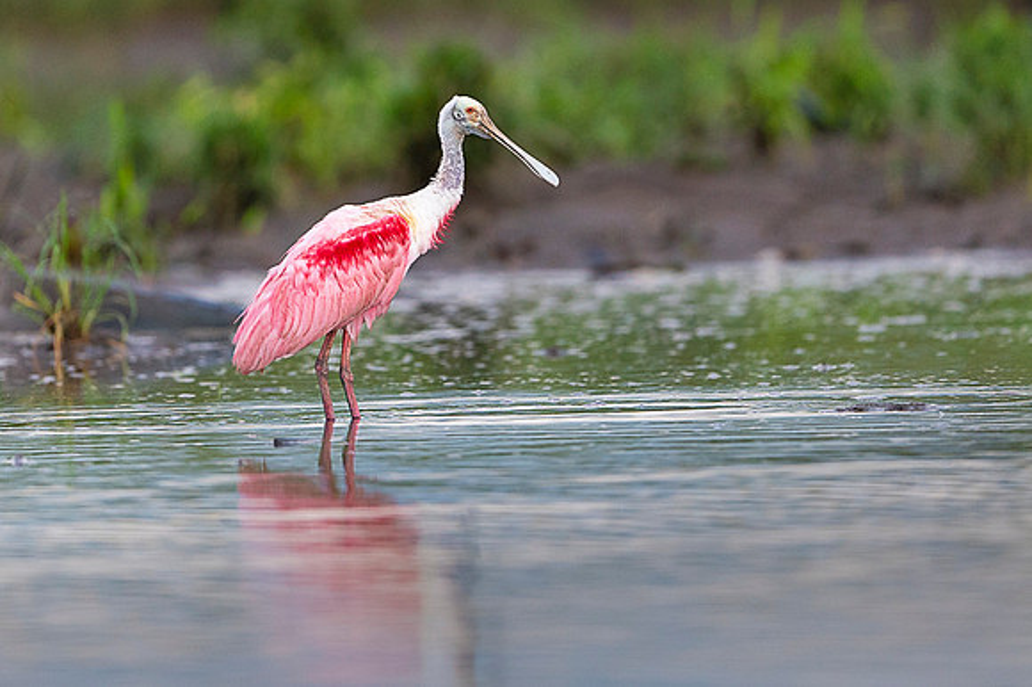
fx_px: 25727
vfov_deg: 1.5
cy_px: 169
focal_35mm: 898
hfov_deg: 2.3
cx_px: 482
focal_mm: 500
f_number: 4
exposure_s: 1/250
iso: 1000
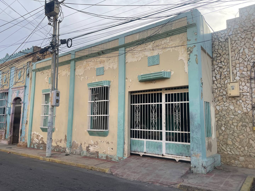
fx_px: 184
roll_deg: -0.9
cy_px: 96
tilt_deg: +6.4
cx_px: 128
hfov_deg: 69.4
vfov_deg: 54.9
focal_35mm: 25
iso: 32
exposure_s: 1/1309
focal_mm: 5.1
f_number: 1.6
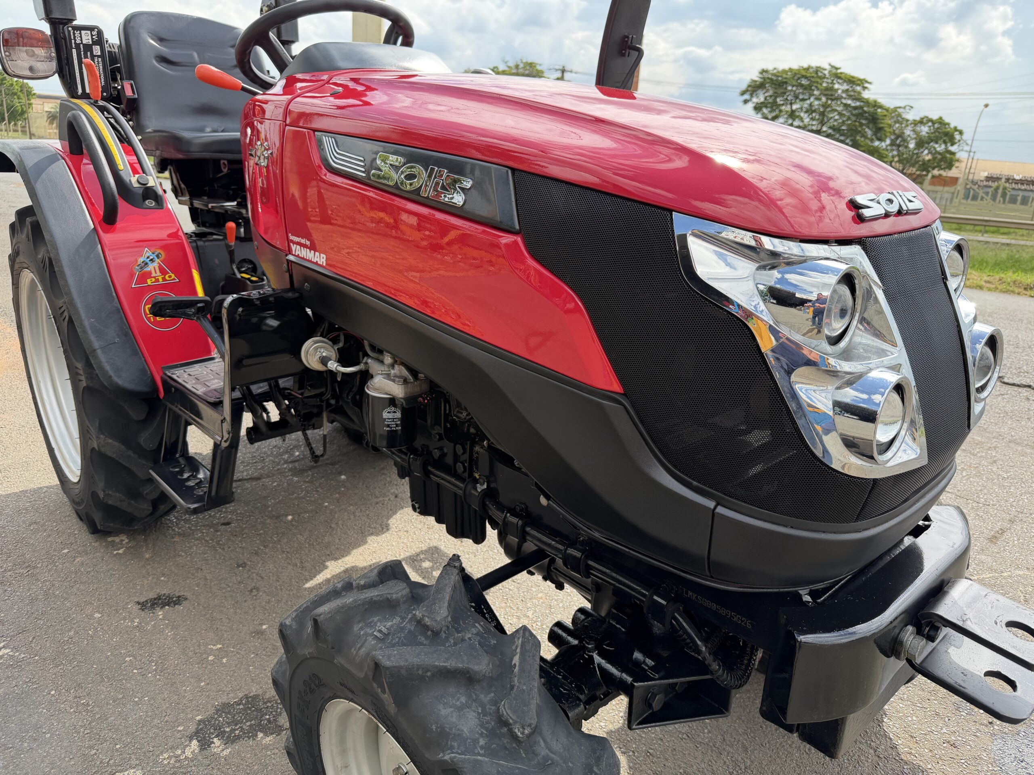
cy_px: 388
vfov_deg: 56.8
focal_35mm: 24
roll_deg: -5.0
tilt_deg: -18.6
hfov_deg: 71.6
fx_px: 717
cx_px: 517
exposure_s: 1/1585
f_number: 1.78
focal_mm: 6.76
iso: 100
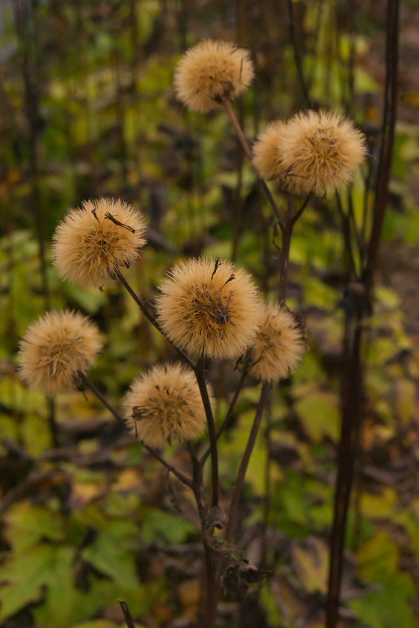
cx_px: 210
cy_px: 314
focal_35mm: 82
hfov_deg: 16.6
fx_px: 1440
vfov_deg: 24.6
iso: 3200
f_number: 11
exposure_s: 1/200
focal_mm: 55
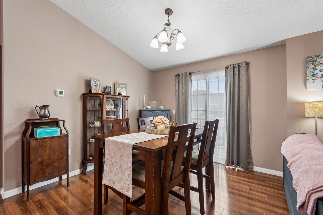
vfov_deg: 77.3
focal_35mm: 15
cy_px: 108
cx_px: 162
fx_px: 135
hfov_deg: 100.4
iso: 100
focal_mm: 10
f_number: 4.5
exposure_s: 1/25
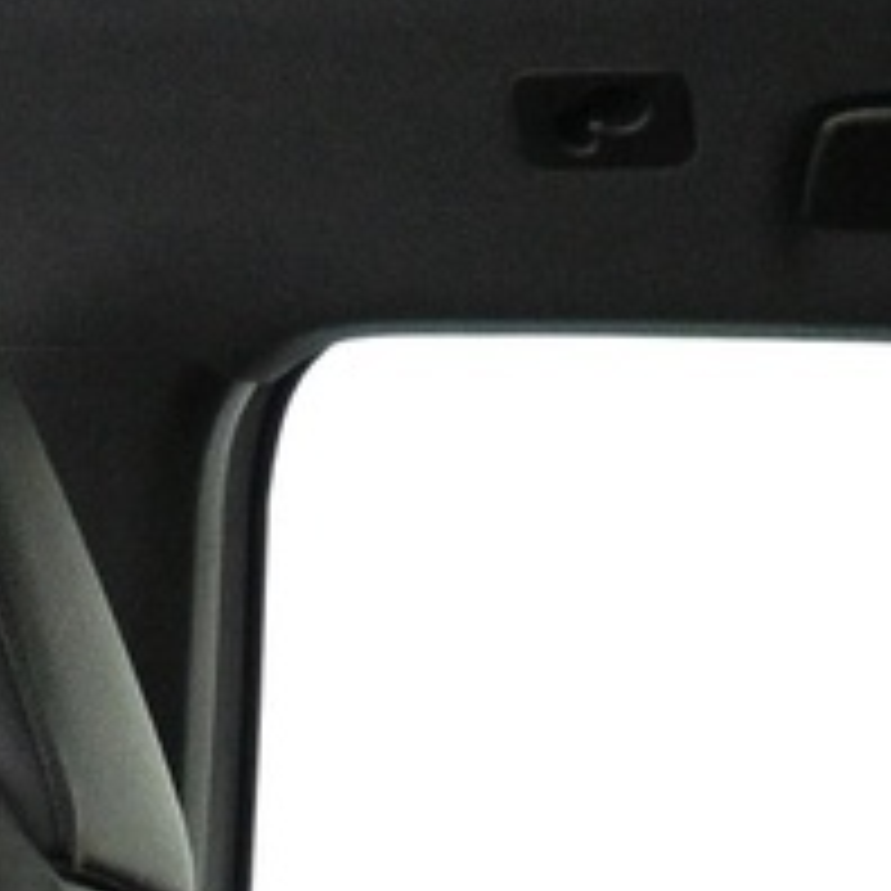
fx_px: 4863
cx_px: 225
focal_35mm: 167
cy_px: 2088
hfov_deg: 10.4
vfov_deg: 9.4
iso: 4000
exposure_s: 1/25
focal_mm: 16
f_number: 3.5
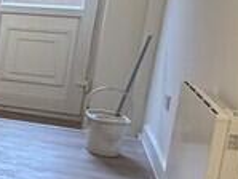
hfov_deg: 13.2
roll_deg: -1.0
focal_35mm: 96
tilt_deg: -11.9
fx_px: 661
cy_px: 69
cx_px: -380
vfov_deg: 15.4
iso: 200
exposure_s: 1/100
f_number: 2.2
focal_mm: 2.22
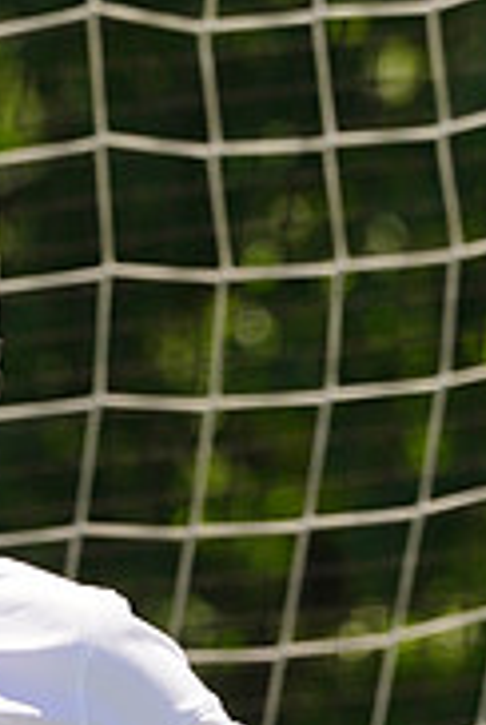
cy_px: 825
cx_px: -155
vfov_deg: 1.6
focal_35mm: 1271
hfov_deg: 1.1
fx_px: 25638
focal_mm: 400
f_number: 13
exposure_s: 1/250
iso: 200
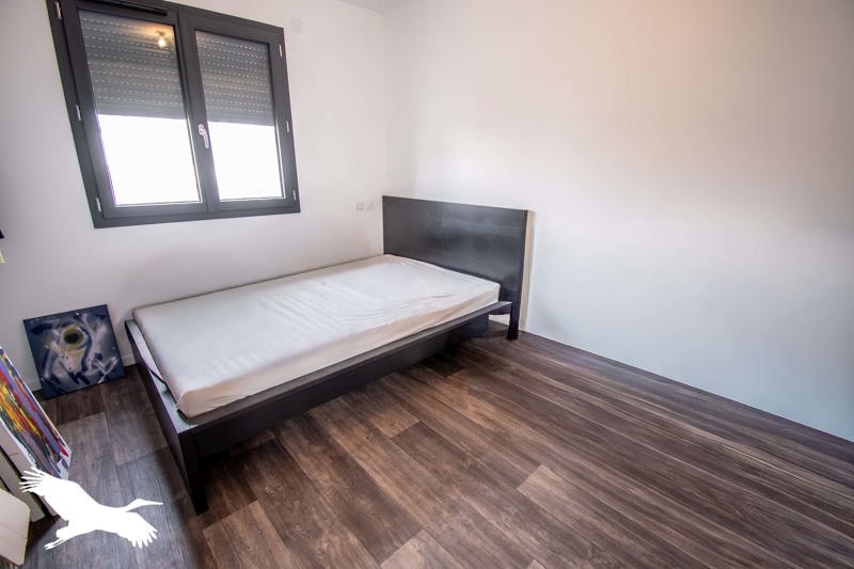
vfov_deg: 77.3
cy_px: 284
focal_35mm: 15
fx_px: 356
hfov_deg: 100.4
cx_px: 427
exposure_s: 1/30
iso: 640
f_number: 4.5
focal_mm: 10
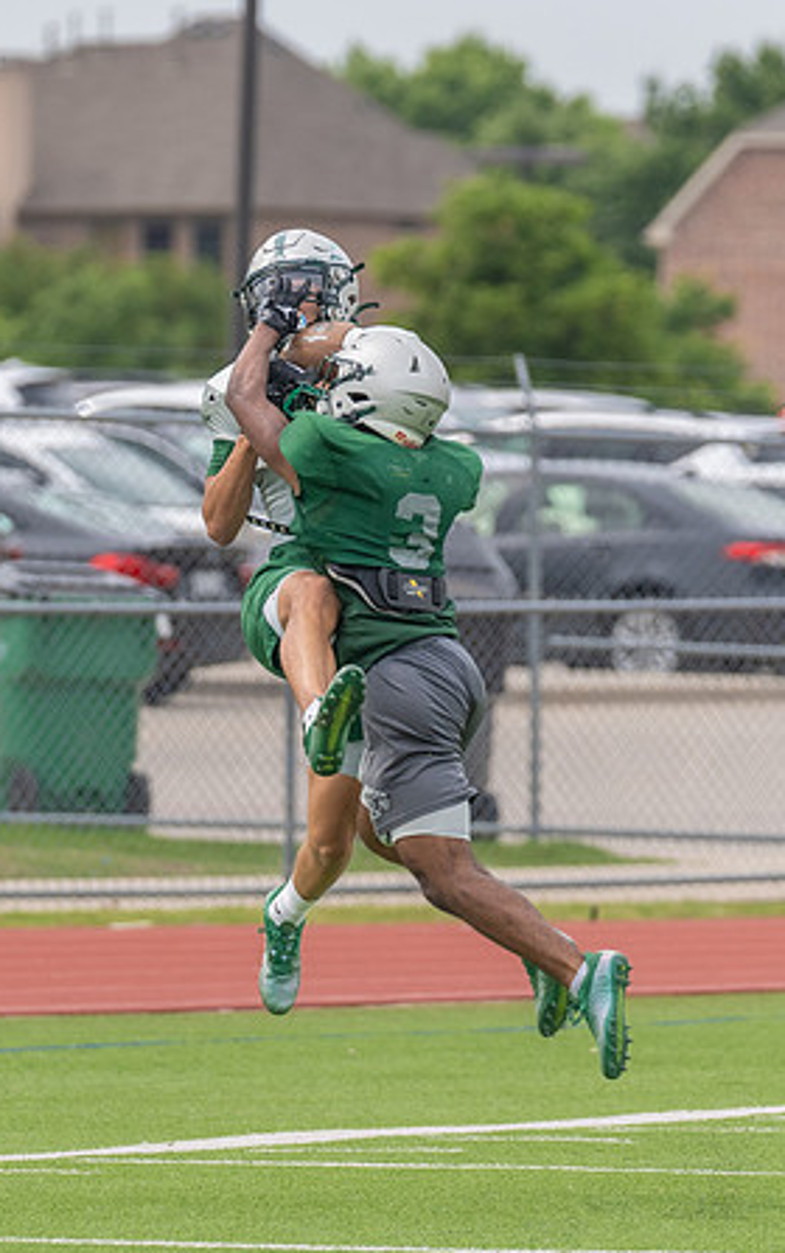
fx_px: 17669
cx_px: 154
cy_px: 607
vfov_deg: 4.1
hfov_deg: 2.5
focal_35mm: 517
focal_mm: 200
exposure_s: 1/1250
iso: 160
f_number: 3.5
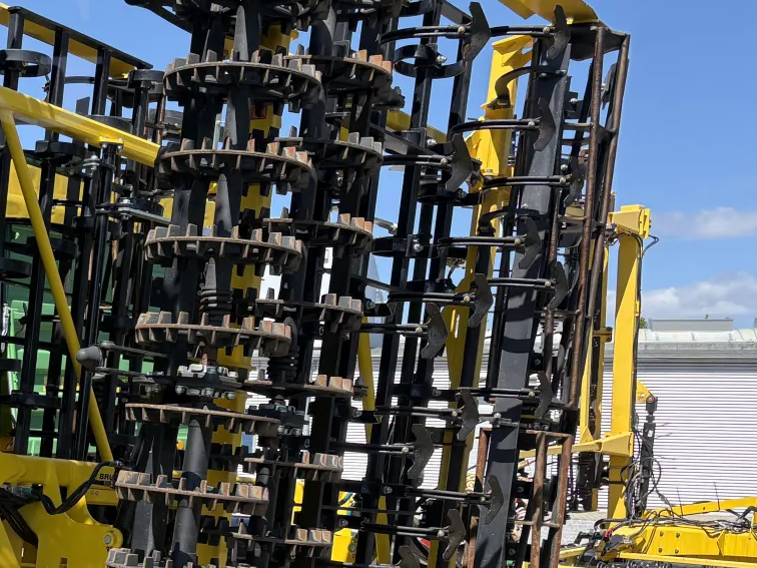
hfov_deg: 27.3
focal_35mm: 66
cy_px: 555
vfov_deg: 21.5
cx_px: -41
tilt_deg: -5.2
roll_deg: +0.1
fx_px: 1443
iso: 50
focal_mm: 5.96
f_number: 1.6
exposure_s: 1/1550
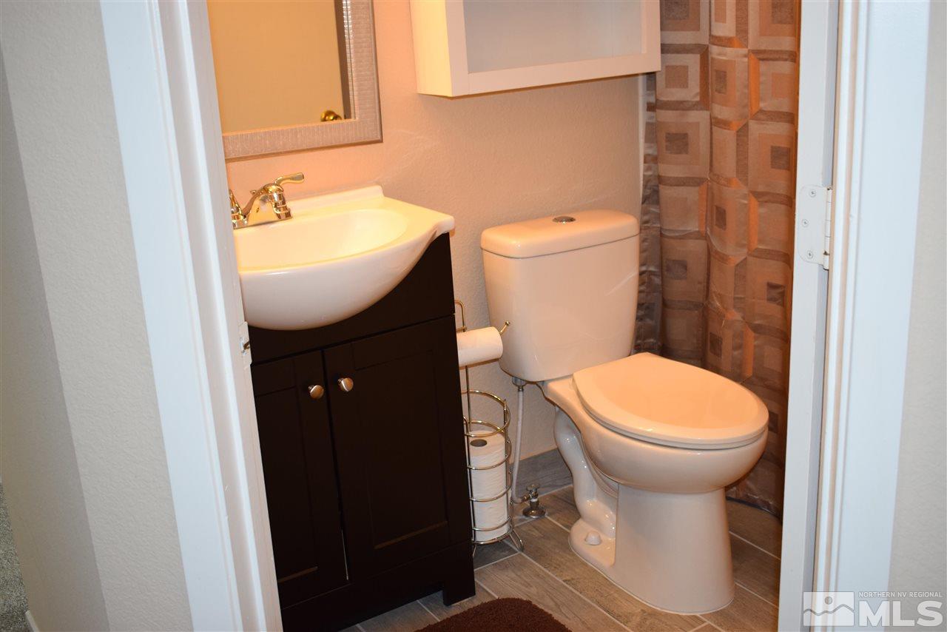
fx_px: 1066
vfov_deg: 33.0
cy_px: 316
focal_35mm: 40
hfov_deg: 47.9
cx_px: 474
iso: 800
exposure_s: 1/80
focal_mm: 27
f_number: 4.5
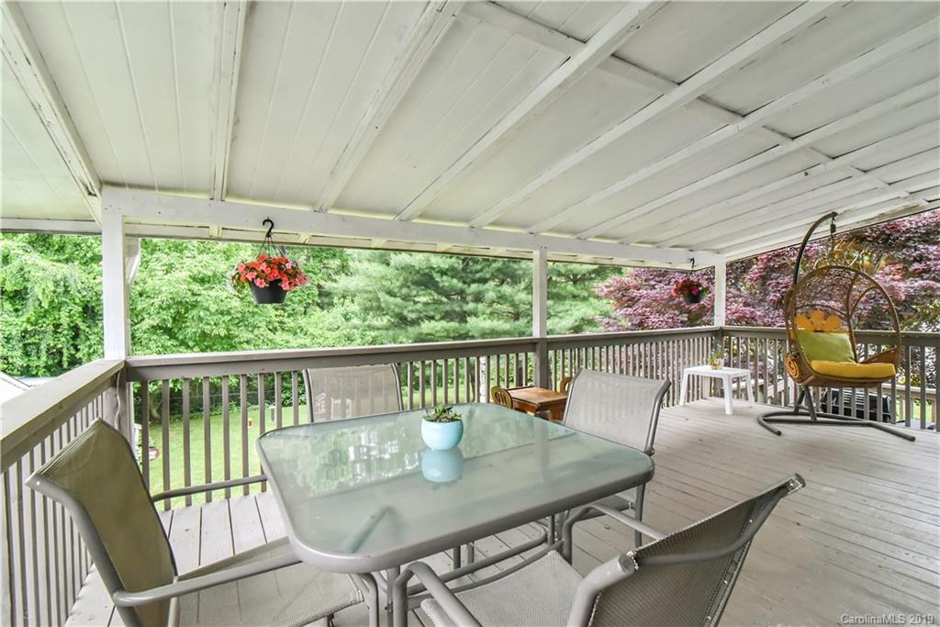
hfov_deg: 96.7
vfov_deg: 73.8
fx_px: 418
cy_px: 314
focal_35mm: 16
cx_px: 470
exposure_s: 1/640
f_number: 13
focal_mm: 16
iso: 4000
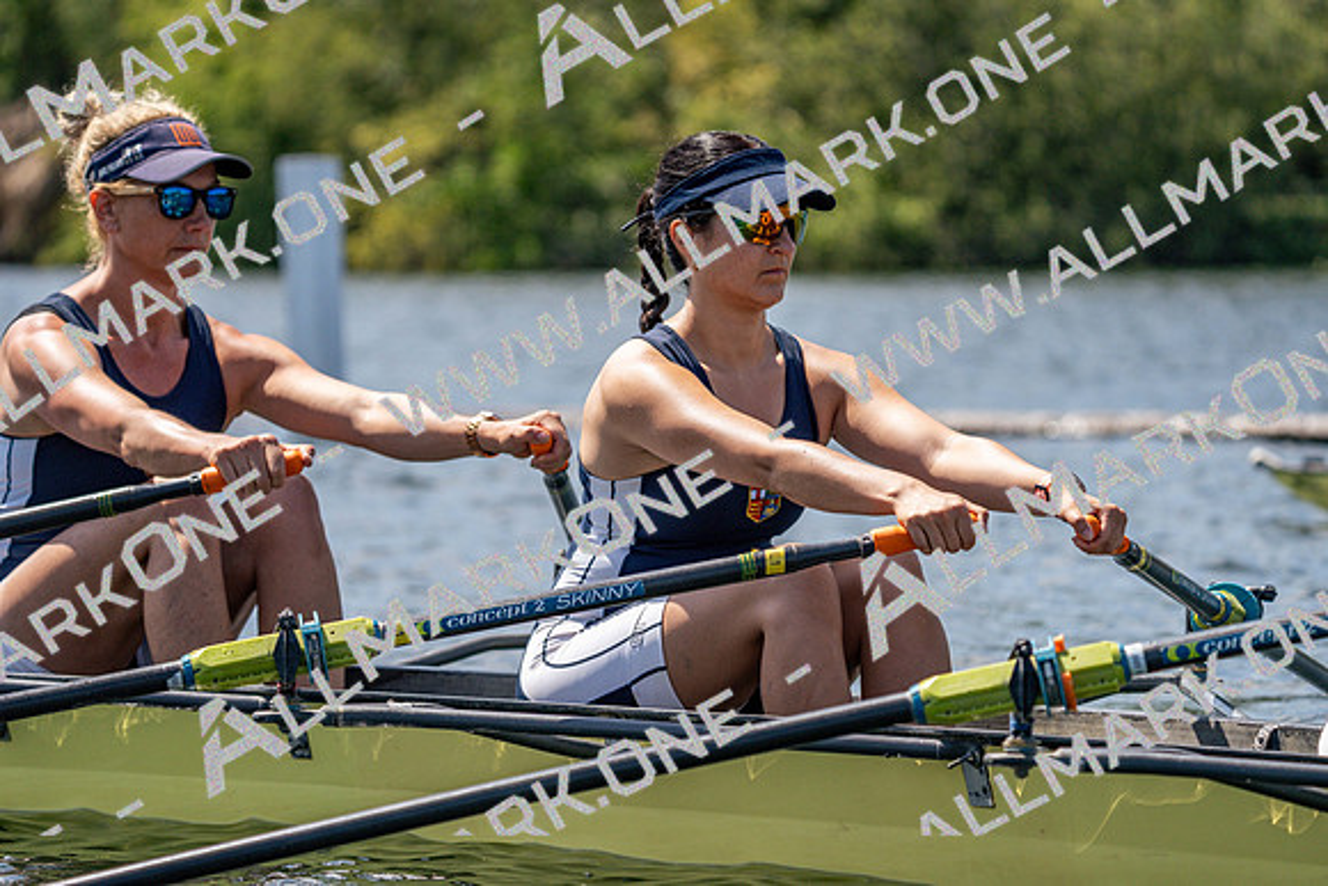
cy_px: 443
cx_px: 664
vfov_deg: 5.8
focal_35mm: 236
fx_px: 8707
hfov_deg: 8.7
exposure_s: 1/2000
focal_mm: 236
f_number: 5.6
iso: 320
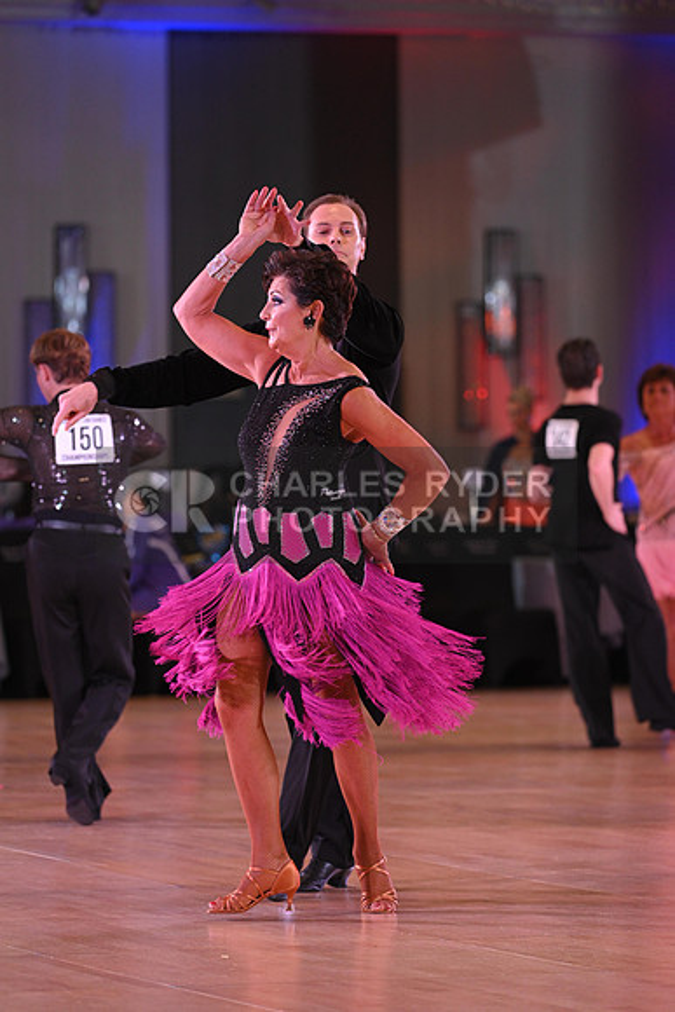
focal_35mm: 185
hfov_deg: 7.4
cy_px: 506
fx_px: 5200
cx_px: 338
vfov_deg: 11.1
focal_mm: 185
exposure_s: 1/250
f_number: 5
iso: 1600
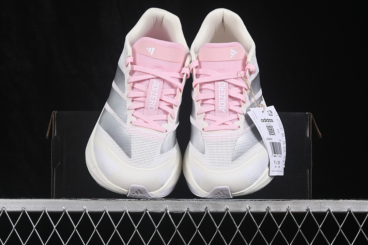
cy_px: 122
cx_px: 184
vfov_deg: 18.2
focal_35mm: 75
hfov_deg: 27.0
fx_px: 767
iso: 160
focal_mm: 50
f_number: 8
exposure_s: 1/80
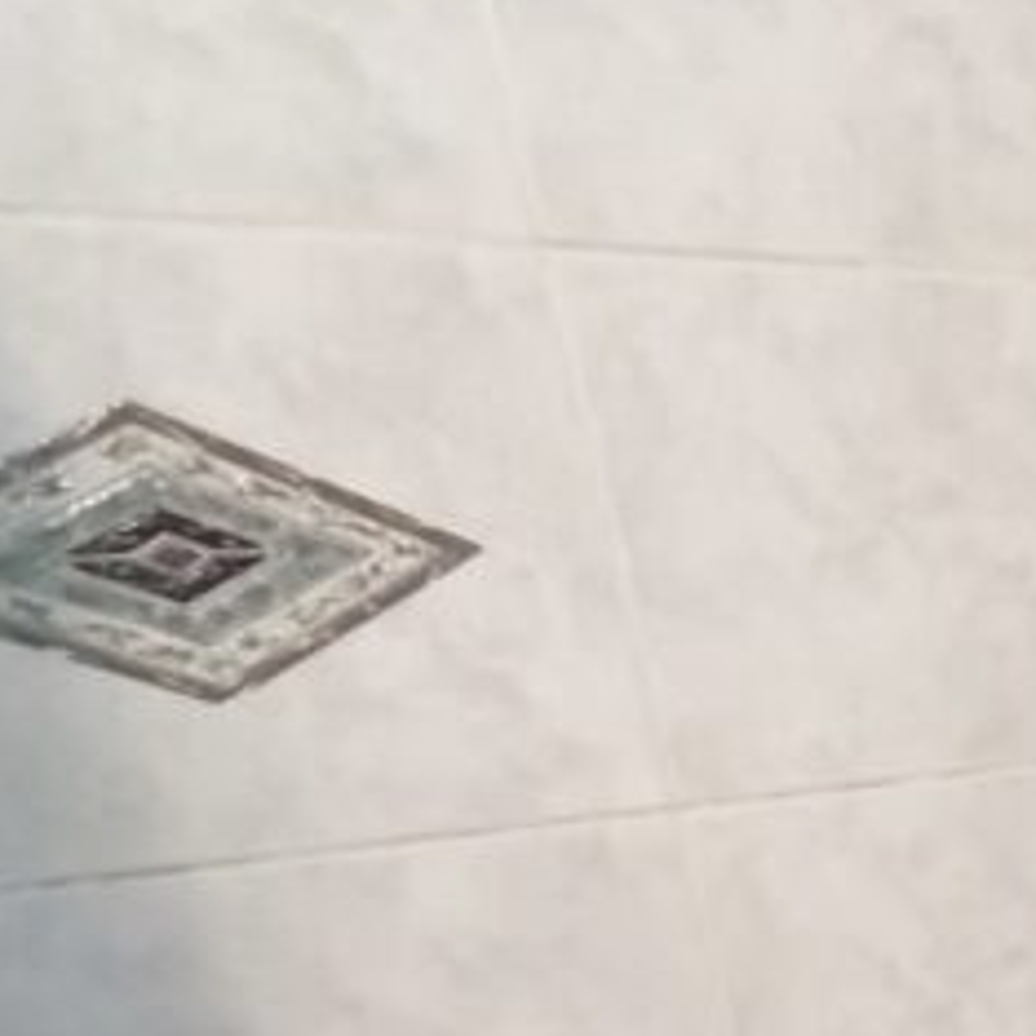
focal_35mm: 58
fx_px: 1964
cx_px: 1660
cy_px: 1501
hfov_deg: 22.6
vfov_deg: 24.1
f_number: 2.2
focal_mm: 1.91
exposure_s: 1/25
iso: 1000
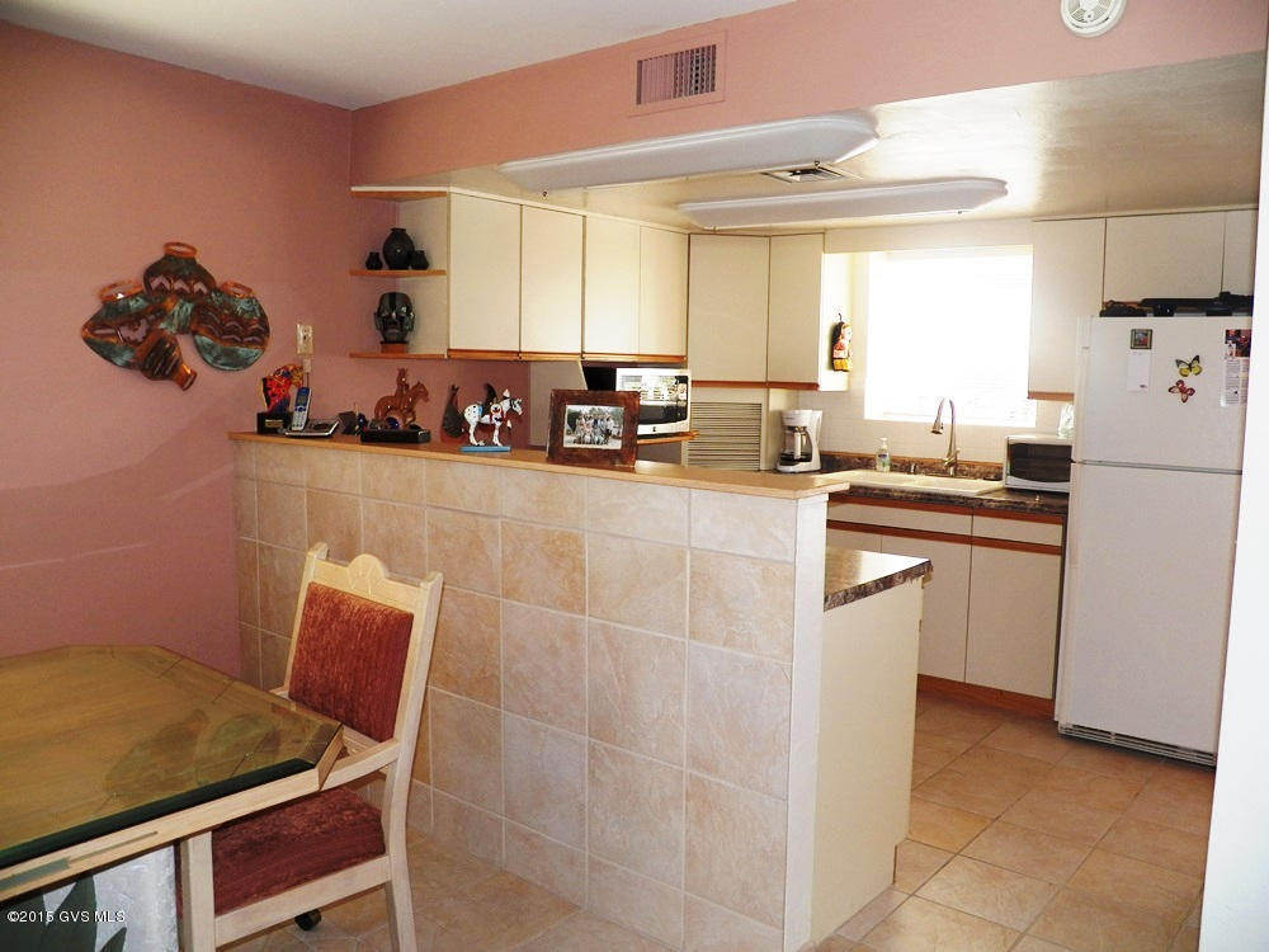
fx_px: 1026
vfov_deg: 49.7
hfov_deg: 63.4
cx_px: 634
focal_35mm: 28
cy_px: 476
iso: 125
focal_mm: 4.9
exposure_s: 1/50
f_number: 2.8
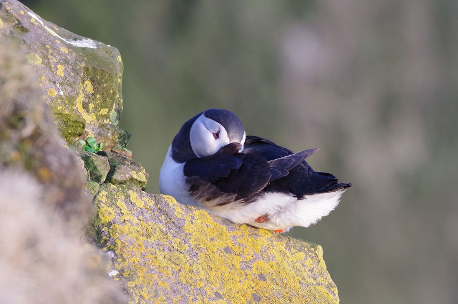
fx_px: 6266
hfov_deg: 4.2
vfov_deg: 2.8
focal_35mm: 493
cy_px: 162
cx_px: 231
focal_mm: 300
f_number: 7.1
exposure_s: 1/200
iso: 1600
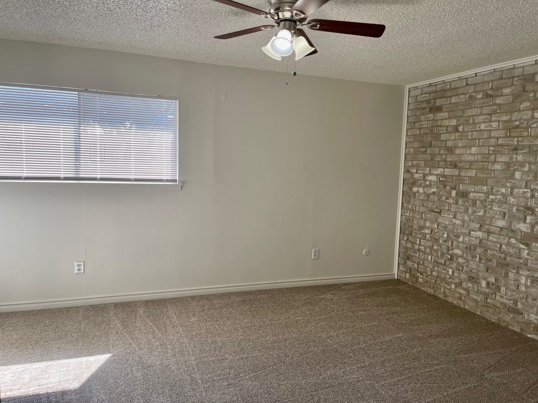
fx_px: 404
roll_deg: -1.6
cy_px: 202
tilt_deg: -4.9
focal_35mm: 26
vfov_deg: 53.1
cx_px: 269
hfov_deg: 67.3
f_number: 1.6
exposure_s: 1/184
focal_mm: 5.1
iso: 32
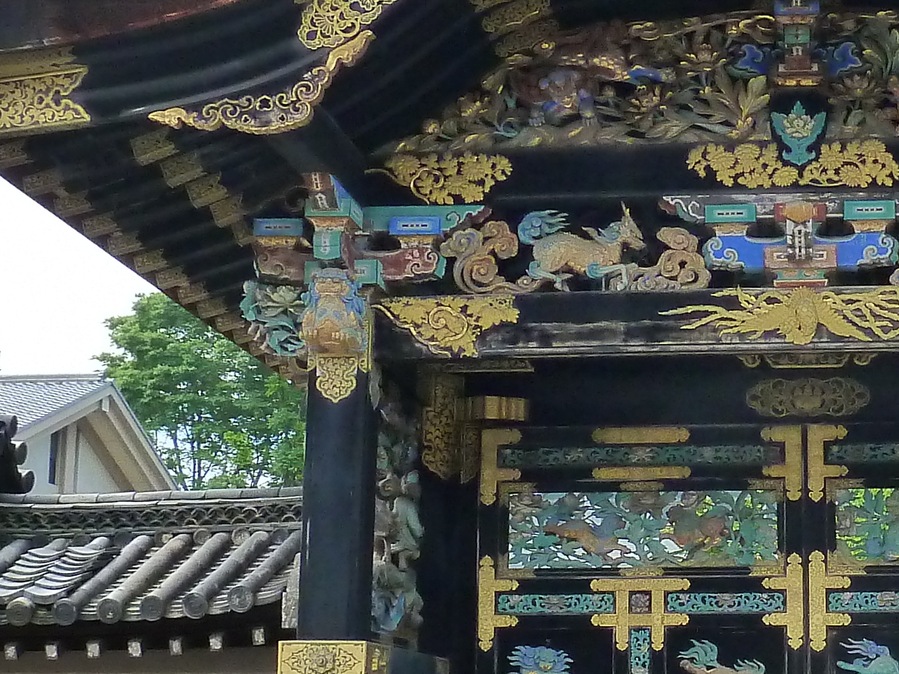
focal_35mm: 73
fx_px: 1896
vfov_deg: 20.1
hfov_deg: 26.0
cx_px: 766
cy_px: 427
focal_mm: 4.1
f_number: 4
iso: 200
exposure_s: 1/400
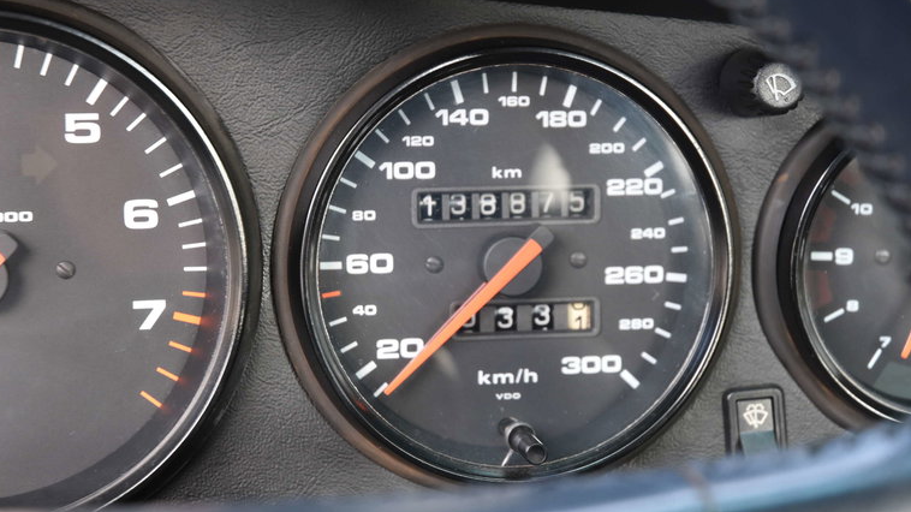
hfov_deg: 24.3
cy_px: 247
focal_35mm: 88
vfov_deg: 13.8
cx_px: 451
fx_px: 2114
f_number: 5
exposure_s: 1/100
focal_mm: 55
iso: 800
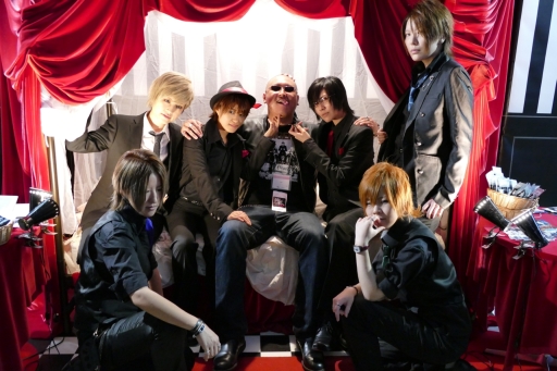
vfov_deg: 41.1
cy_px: 186
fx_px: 495
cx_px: 278
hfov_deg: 58.7
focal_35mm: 32
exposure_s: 1/80
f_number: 3
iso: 1600
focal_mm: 11.6
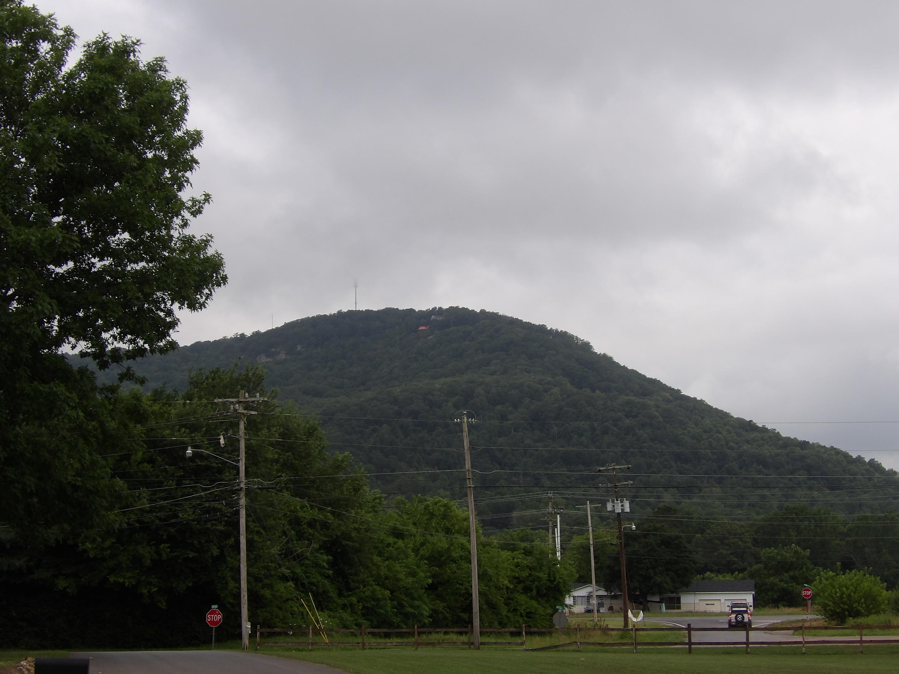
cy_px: 337
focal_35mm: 72
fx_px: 1870
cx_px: 450
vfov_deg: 20.4
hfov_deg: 27.0
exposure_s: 1/671
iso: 100
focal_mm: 13
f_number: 4.1
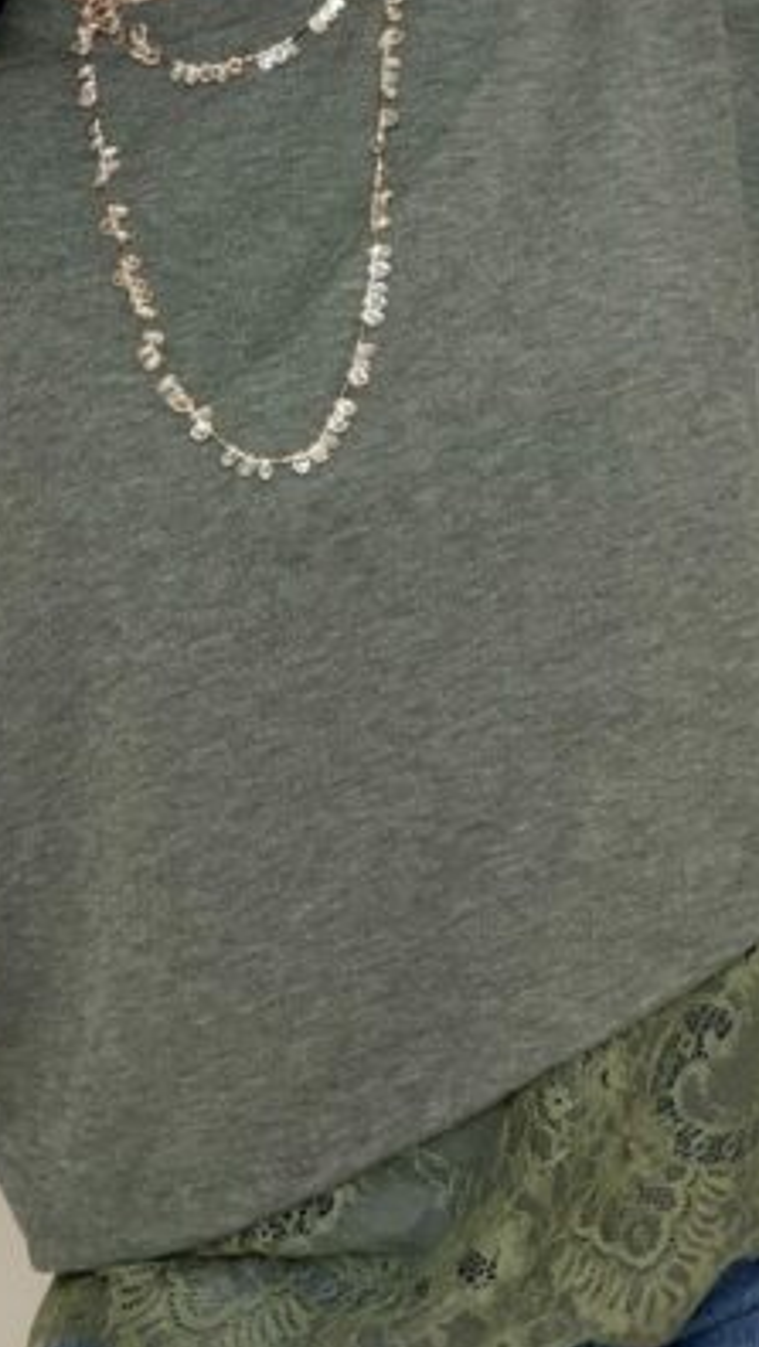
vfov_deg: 31.6
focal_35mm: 66
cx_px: 374
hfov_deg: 18.3
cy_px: 449
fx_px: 2359
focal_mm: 2.71
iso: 125
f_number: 1.9
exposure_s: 1/50
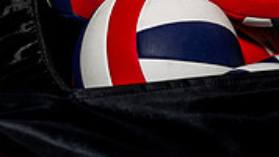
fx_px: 843
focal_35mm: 114
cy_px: -190
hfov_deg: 18.7
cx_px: 187
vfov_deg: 9.7
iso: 100
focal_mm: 43
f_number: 6.3
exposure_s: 1/125
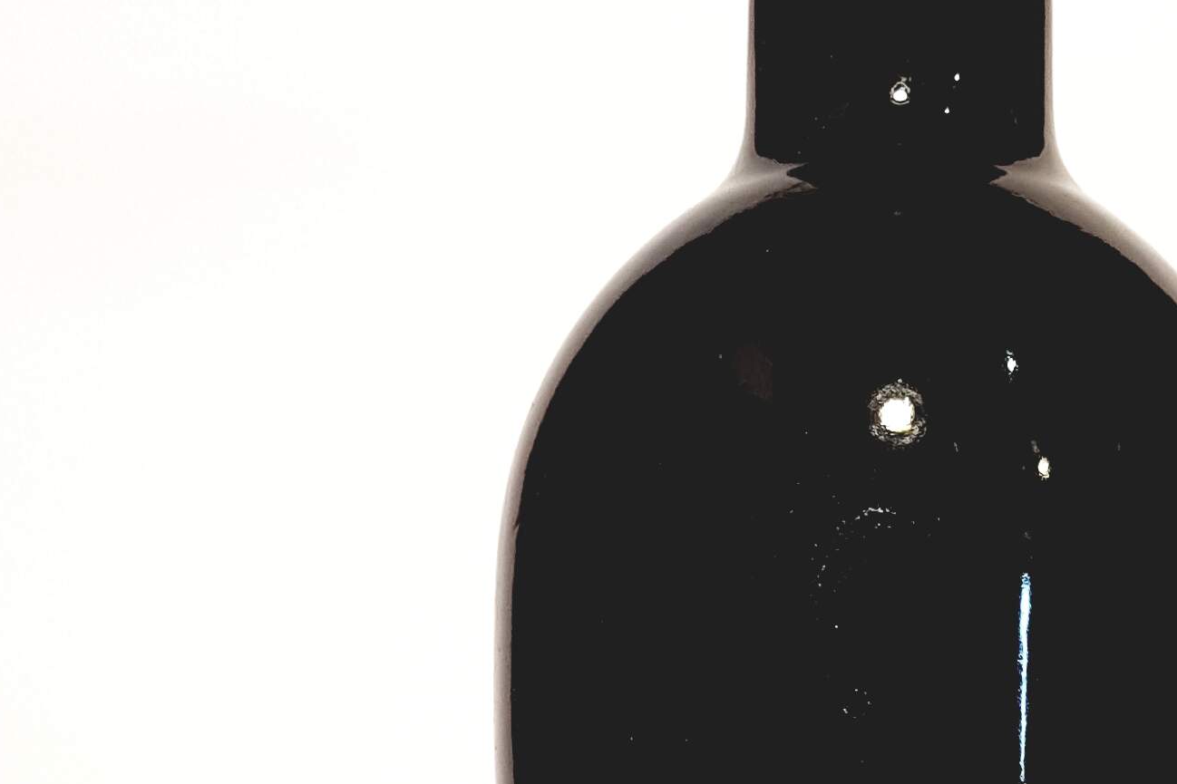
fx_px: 2746
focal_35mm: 84
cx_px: 852
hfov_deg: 24.0
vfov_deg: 15.4
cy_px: 1058
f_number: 1.7
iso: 80
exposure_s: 1/50
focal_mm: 4.2
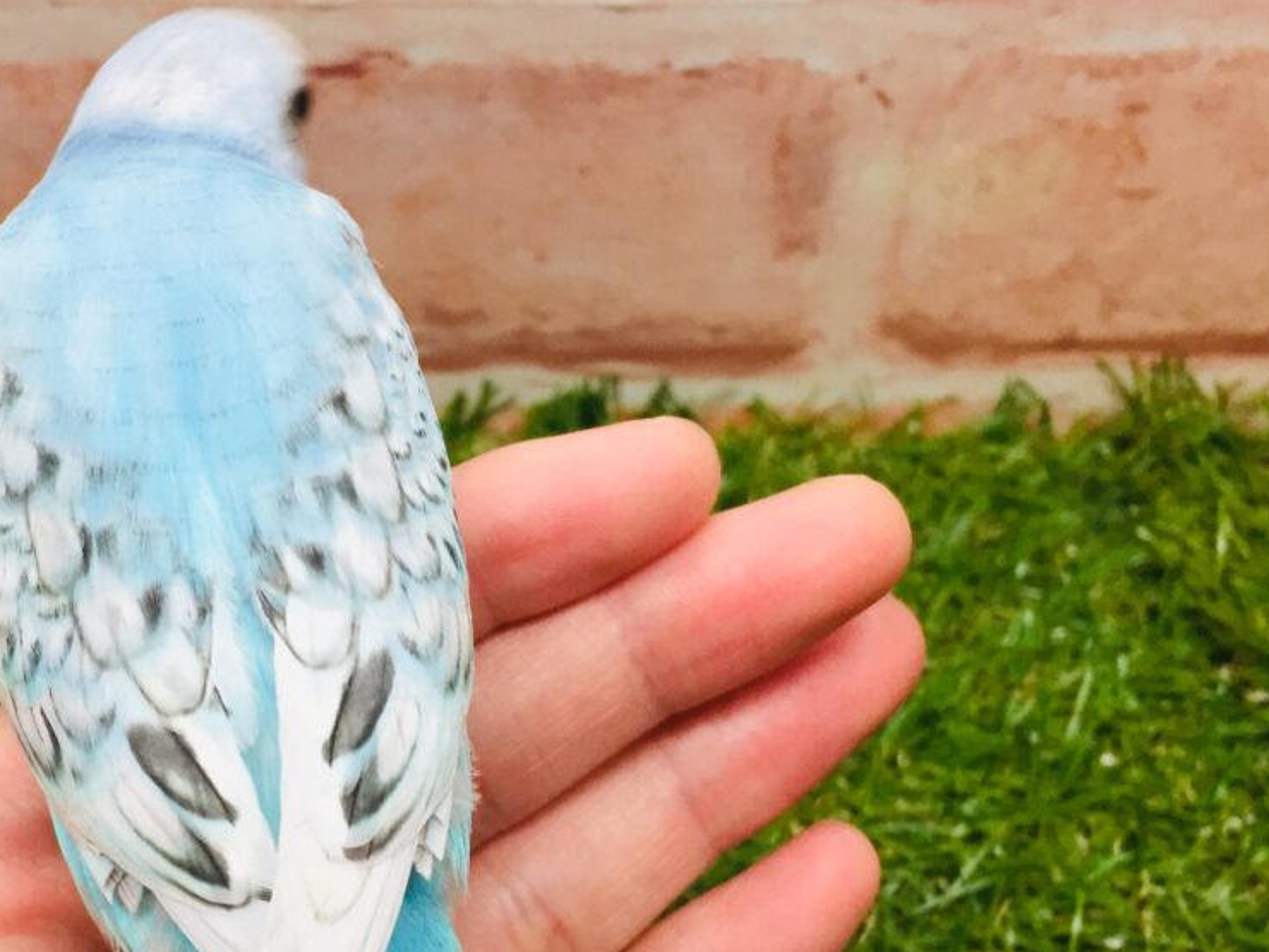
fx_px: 1723
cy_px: 578
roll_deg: -1.4
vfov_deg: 30.8
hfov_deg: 39.3
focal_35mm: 47
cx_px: 317
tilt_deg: -42.9
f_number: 2.2
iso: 40
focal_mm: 4.15
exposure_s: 1/30
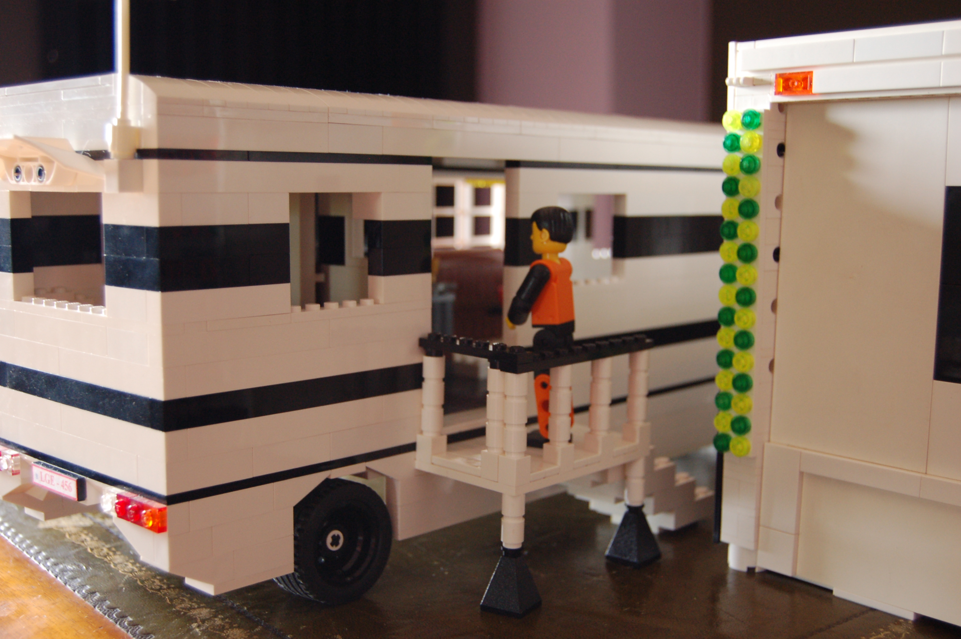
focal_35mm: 45
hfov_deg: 43.6
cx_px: 480
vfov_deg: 29.8
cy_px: 320
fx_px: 1200
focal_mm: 30
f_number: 4.2
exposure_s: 1/30
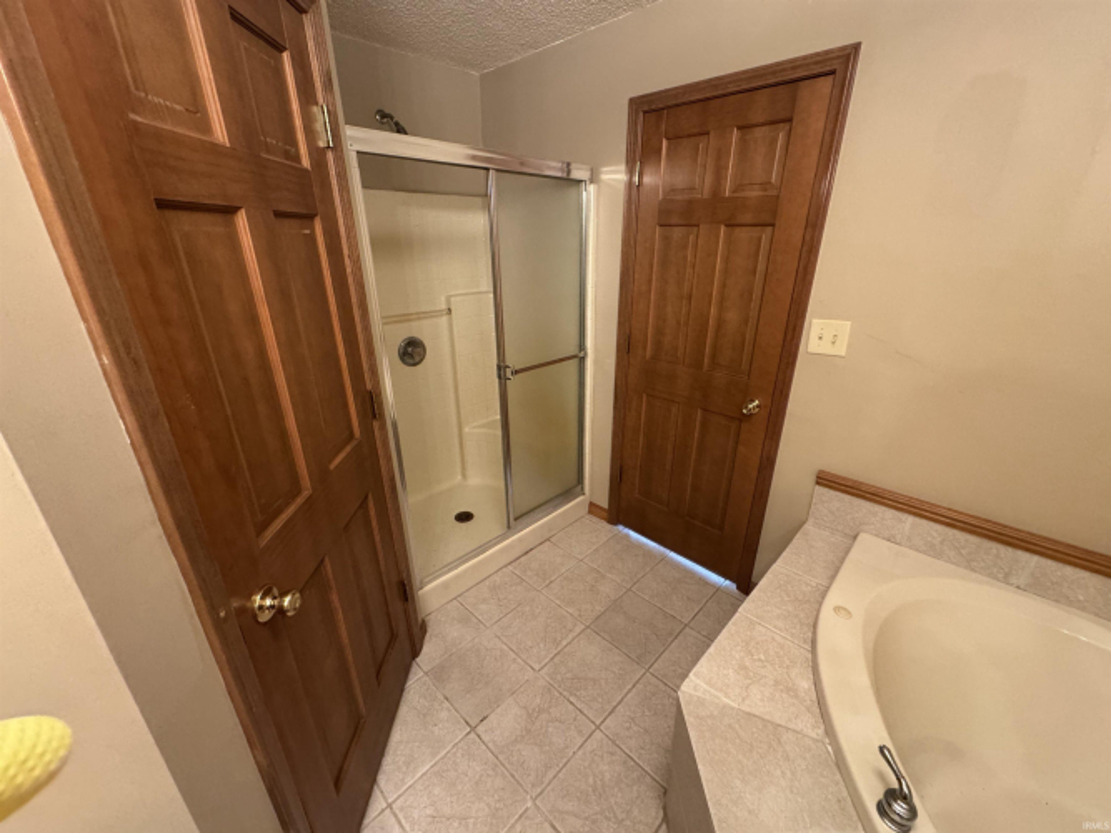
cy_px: 416
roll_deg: +0.6
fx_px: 449
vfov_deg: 85.7
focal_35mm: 14
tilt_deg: -21.7
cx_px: 556
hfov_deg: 102.1
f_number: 2.2
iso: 640
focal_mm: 2.22
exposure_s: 1/60
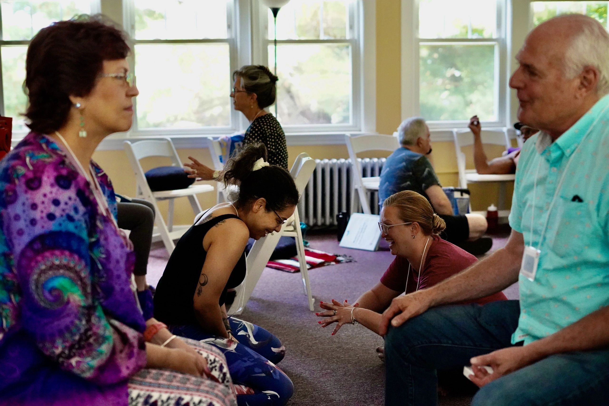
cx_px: 304
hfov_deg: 39.6
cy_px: 203
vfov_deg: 27.0
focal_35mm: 50
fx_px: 846
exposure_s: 1/2000
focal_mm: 50
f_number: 2.8
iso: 12800
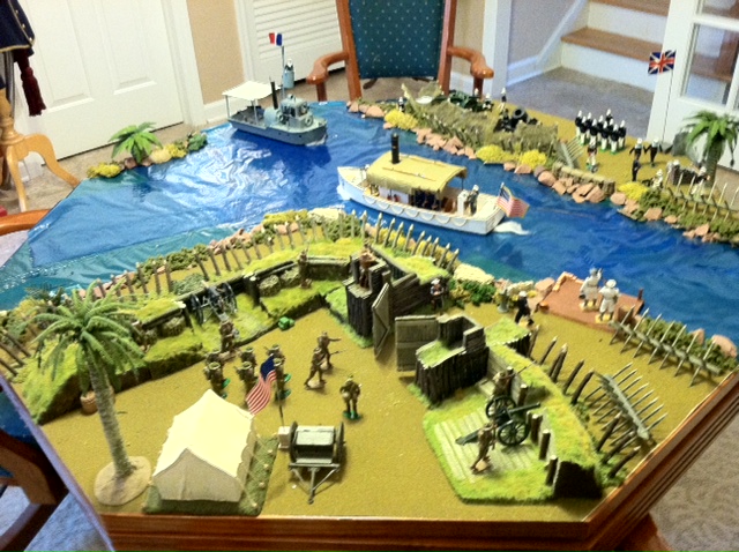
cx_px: 370
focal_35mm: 35
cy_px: 276
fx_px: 746
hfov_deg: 52.7
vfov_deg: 40.6
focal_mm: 3.85
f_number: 2.8
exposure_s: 1/15
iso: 400
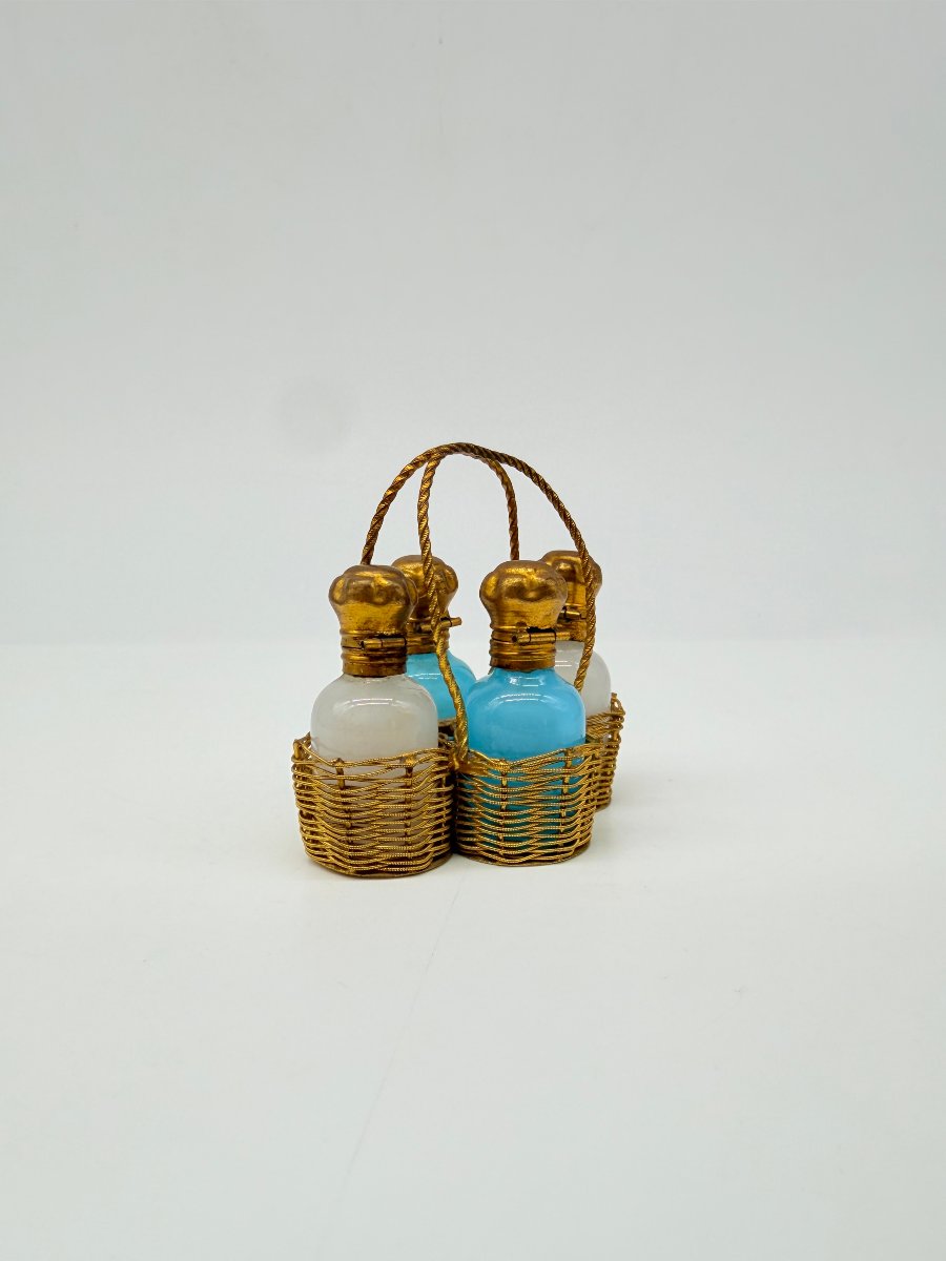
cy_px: 630
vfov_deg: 71.6
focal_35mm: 24
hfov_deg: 56.8
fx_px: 875
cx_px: 473
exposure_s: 1/507
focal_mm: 2.22
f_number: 2.2
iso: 40
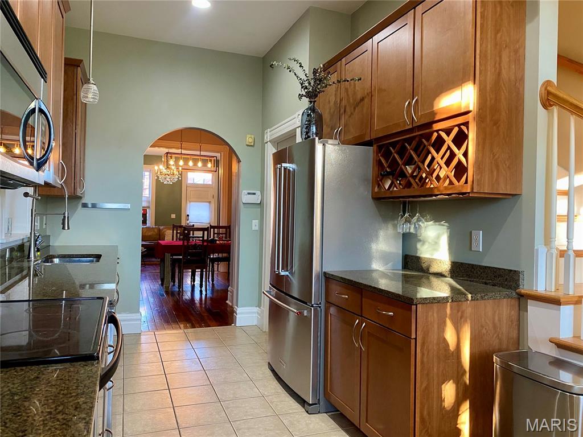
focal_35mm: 26
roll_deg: -1.1
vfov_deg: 53.1
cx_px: 292
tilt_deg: +0.1
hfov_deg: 67.3
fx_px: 438
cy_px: 218
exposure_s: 1/60
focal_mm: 4.25
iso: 200
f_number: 1.8
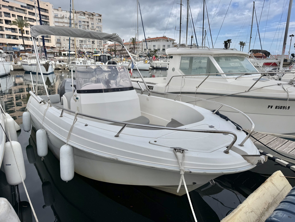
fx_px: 205
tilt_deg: -12.7
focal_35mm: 24
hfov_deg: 71.6
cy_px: 111
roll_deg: -0.1
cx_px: 148
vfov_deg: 56.8
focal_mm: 6.76
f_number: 1.78
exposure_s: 1/6173
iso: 80
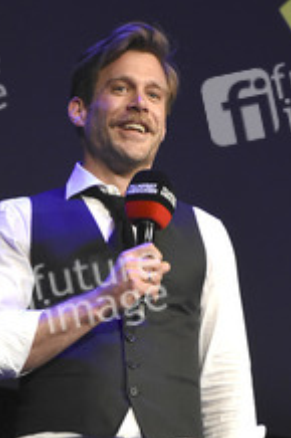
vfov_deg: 8.8
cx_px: 122
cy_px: 400
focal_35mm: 234
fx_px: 2841
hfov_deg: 5.9
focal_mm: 85
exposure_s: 1/160
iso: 4000
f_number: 6.3
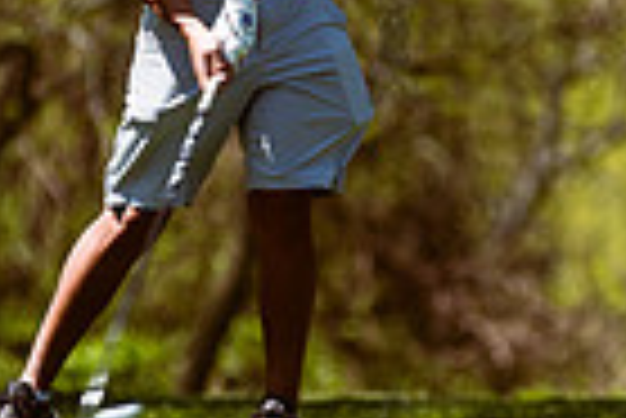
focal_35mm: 836
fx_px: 14552
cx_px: 392
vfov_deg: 1.6
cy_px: 25
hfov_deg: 2.5
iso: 100
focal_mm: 200
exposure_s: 1/1000
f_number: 3.5
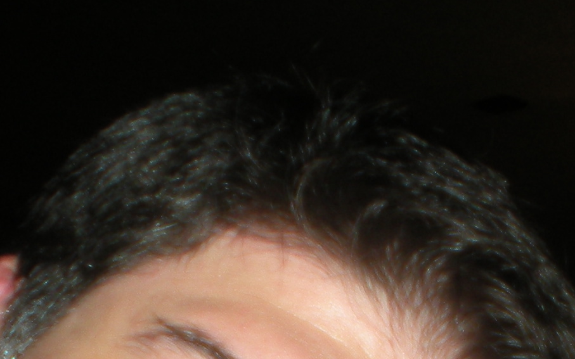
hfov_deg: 14.2
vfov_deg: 8.7
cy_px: 608
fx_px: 2272
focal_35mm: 145
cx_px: 548
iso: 64
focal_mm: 6.3
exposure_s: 1/60
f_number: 3.1
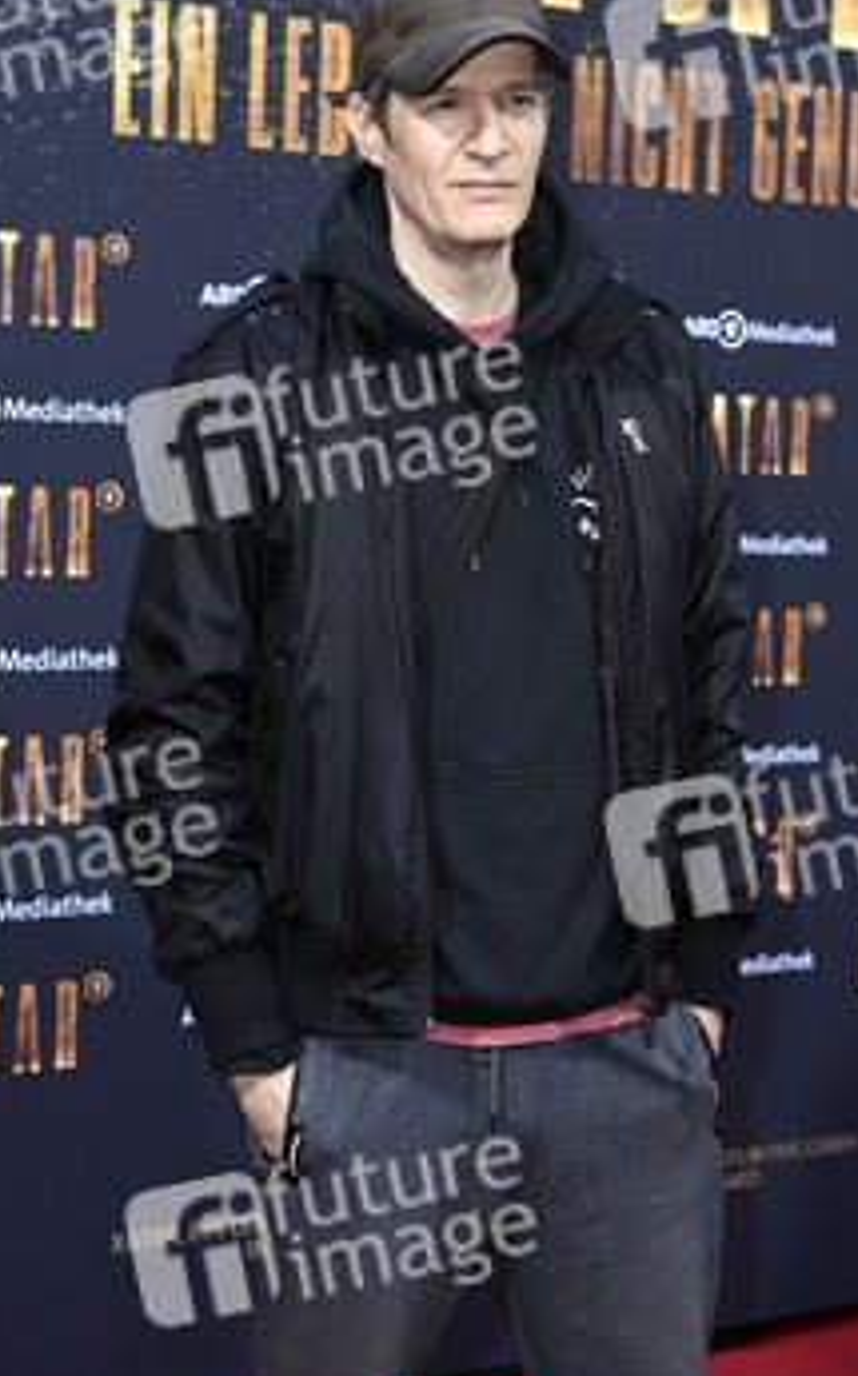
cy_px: 634
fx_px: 2924
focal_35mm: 78
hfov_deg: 16.7
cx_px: 447
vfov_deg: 26.5
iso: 640
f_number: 5.6
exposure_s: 1/250
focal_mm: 66
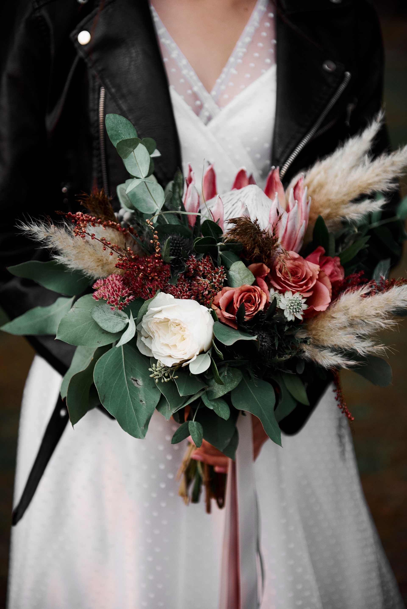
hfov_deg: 19.5
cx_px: 204
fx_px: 1186
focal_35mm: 70
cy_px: 304
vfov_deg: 28.8
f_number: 2.8
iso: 500
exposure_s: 1/200
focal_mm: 70
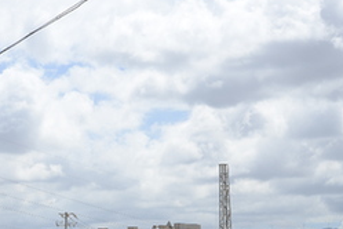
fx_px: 1239
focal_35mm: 130
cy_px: 215
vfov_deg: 10.5
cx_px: 58
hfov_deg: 15.6
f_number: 8
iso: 200
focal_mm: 40
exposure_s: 1/800
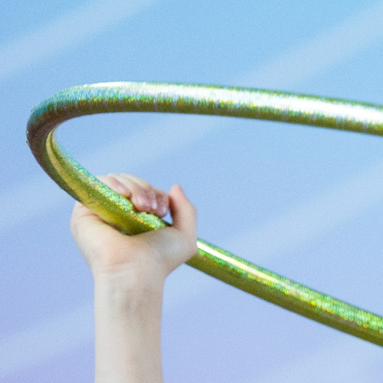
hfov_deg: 1.8
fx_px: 12280
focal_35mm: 981
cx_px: 385
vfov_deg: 1.8
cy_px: 371
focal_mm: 190
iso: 3200
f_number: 2.8
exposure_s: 1/800
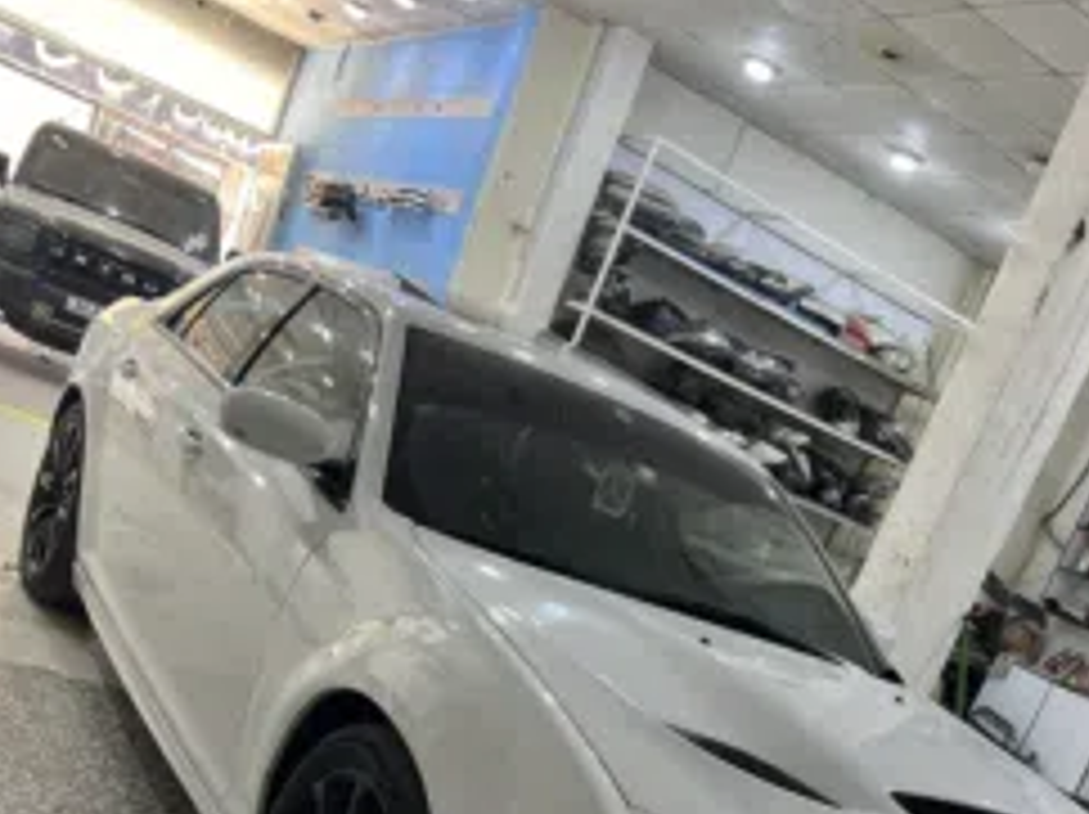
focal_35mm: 43
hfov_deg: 43.8
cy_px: 747
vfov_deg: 31.8
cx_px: 598
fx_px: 1351
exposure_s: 1/100
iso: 80
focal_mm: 5.7
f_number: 1.5
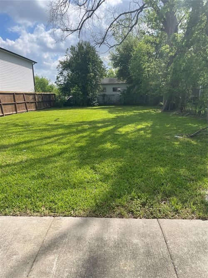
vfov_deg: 67.3
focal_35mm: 26
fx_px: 208
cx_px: 104
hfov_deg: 53.0
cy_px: 139
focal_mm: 4.2
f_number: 1.6
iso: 32
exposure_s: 1/2681
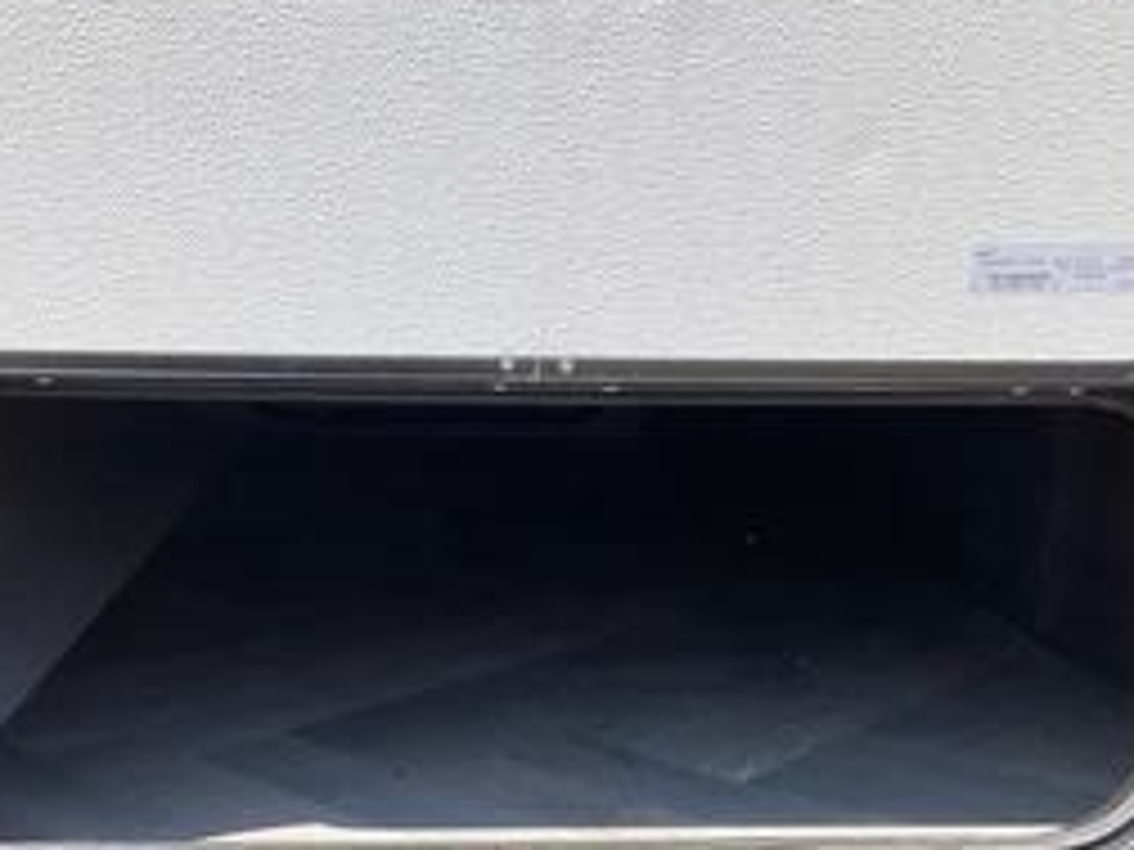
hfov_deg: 41.2
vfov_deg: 31.1
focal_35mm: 46
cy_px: 607
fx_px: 1507
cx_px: 495
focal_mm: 3
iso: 25
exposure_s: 1/719
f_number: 1.8
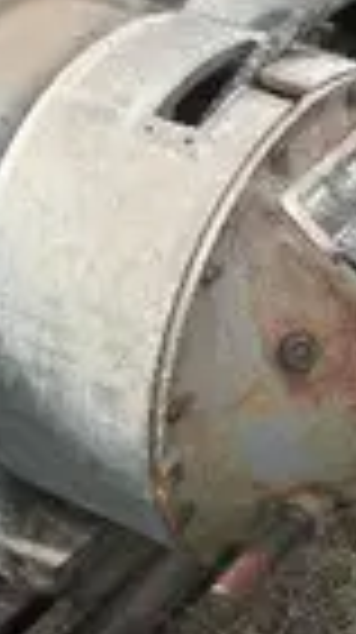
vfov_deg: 19.8
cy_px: 202
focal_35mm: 108
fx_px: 1818
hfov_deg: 11.2
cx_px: 180
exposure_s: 1/125
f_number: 3.2
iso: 64
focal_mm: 6.1
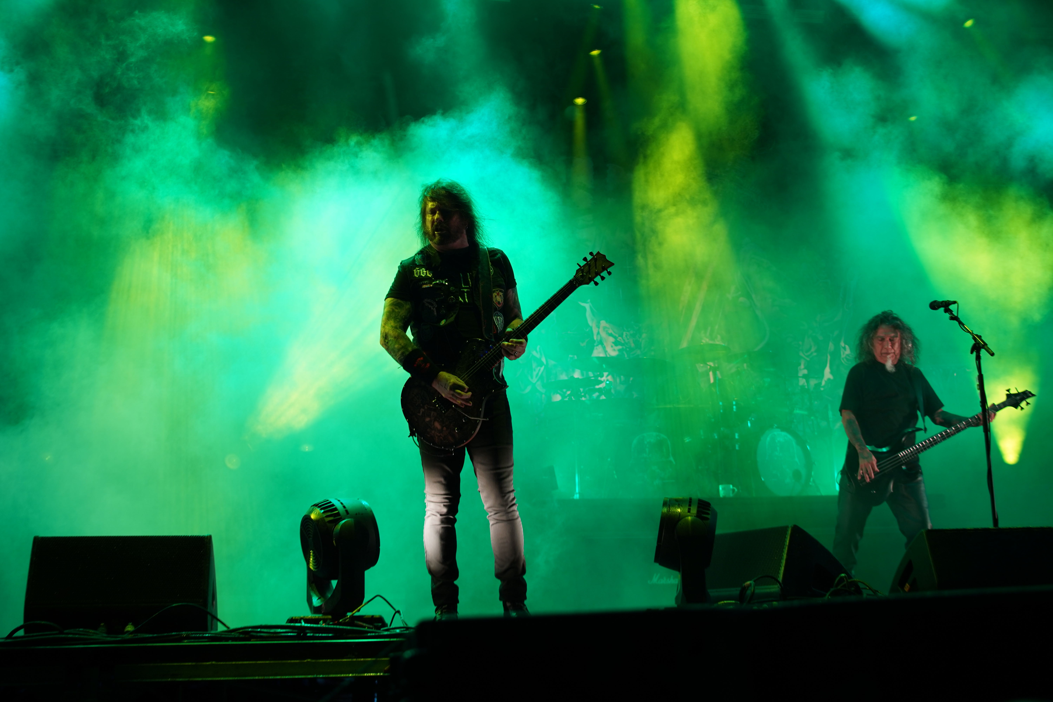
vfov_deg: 33.4
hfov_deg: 48.5
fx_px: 1170
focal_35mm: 40
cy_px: 351
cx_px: 526
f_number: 4
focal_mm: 40
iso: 250
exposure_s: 1/100
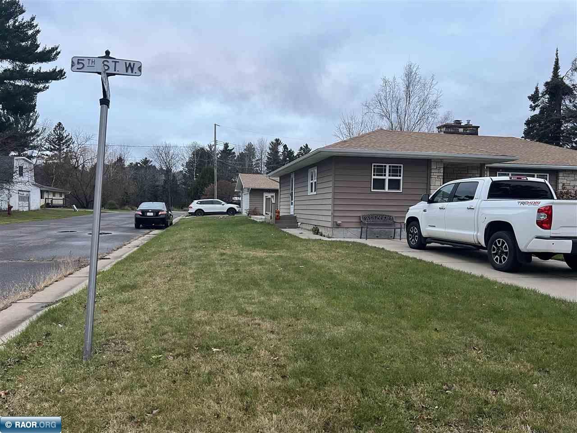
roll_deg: -0.7
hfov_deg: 67.3
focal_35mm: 26
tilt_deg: -1.3
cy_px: 216
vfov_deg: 53.1
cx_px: 288
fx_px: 433
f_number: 1.5
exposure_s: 1/90
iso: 125
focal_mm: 5.7
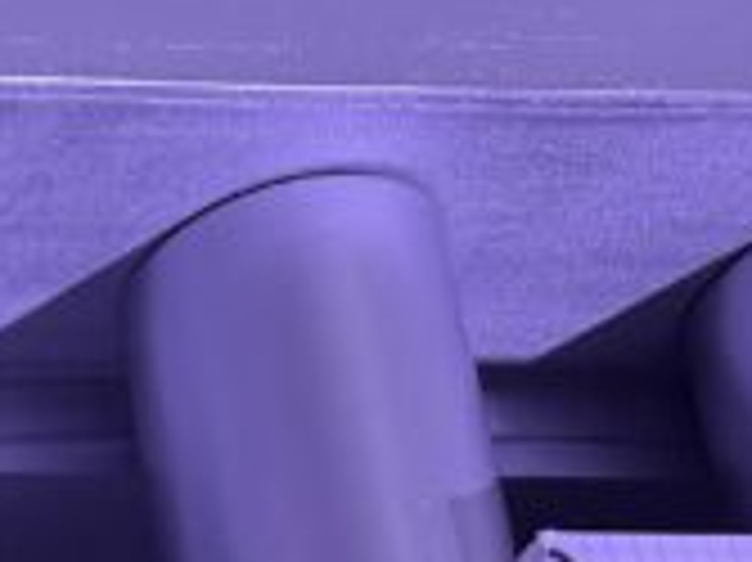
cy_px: 1650
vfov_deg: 8.5
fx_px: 3191
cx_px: -1454
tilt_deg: -71.5
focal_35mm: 147
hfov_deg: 10.2
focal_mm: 6.76
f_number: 1.78
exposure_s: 1/118
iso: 200
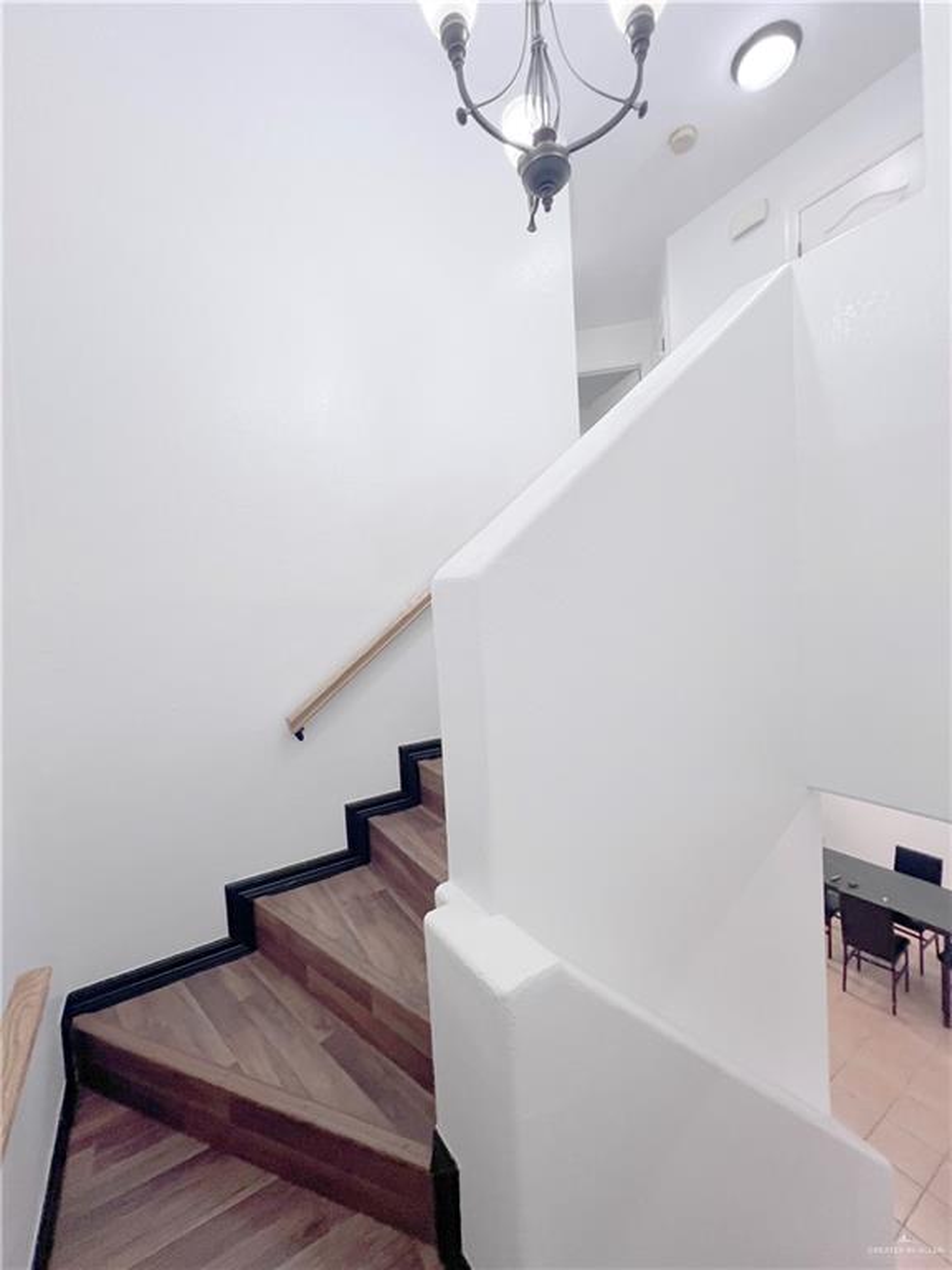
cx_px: 476
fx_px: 477
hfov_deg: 89.9
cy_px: 635
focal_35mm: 13
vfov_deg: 106.2
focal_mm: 1.57
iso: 125
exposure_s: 1/120
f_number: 1.8
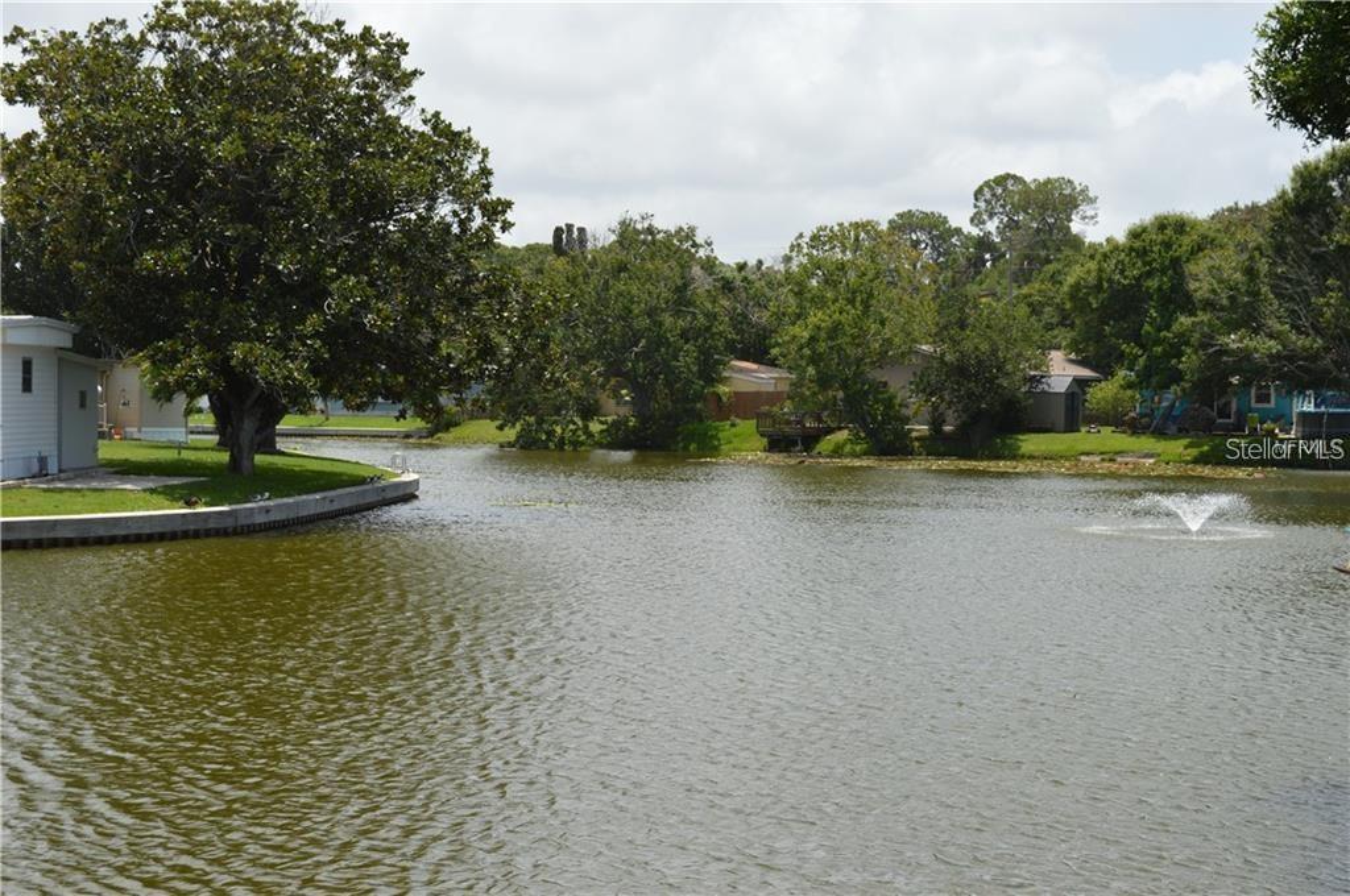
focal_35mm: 57
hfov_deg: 35.1
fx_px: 2135
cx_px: 675
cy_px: 448
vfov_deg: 23.7
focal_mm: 38
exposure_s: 1/250
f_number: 8
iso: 100
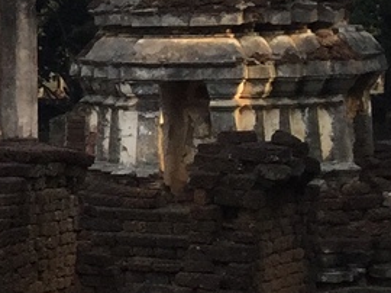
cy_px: 94
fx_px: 1941
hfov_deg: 9.4
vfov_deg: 8.6
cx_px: -728
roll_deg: +0.0
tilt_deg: -1.6
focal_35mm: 172
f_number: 2.2
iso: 32
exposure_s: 1/732
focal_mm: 4.15
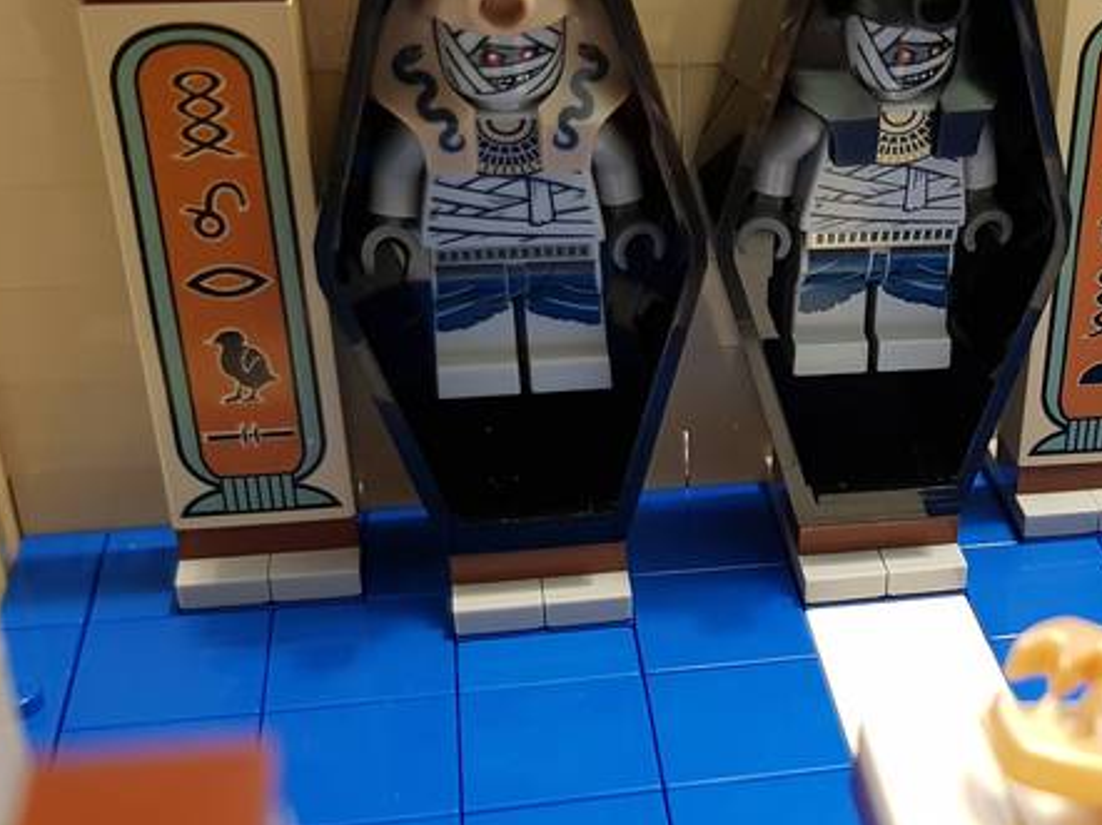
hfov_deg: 34.8
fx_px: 1686
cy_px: 557
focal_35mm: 53
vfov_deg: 27.3
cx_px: 922
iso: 200
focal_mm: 4.2
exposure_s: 1/11
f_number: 1.7
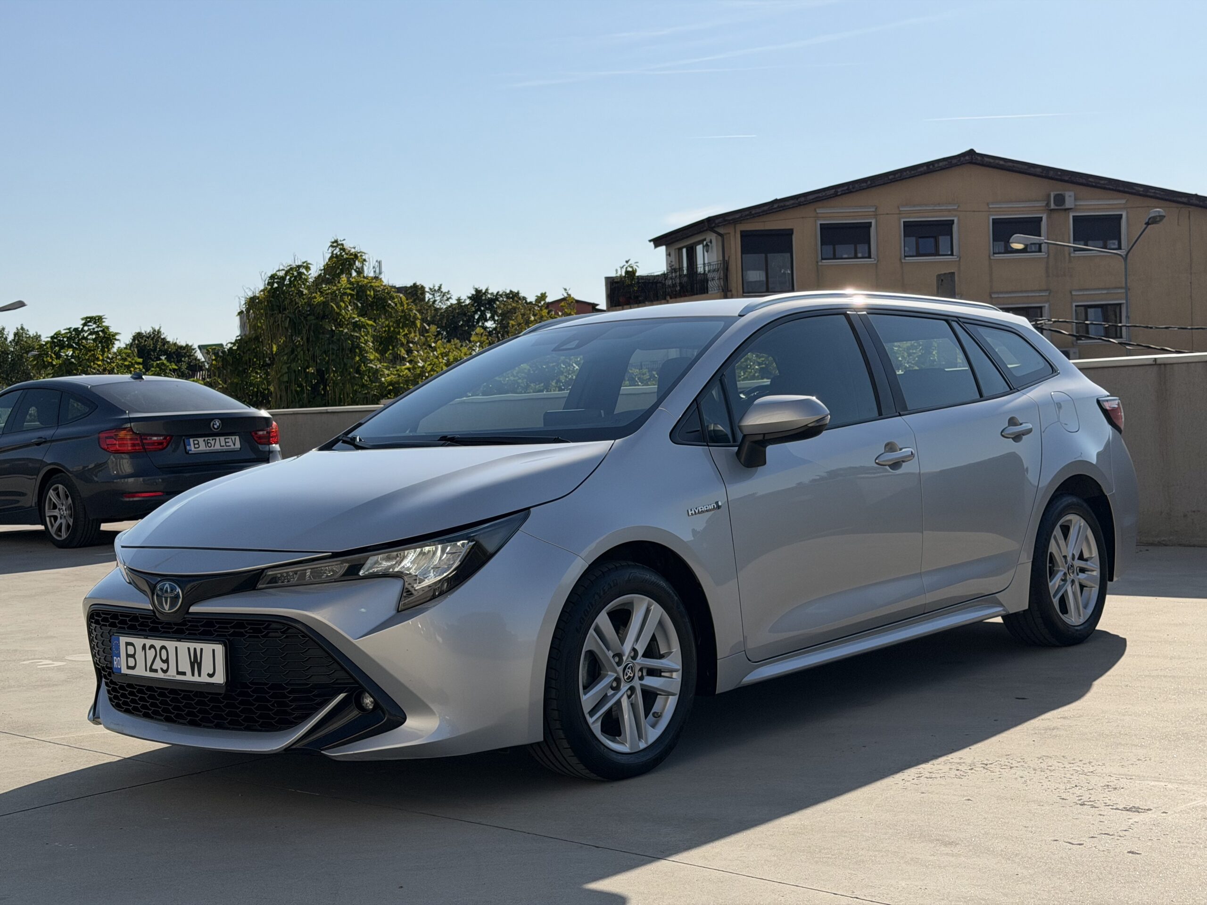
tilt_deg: -1.0
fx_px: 1674
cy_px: 452
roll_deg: +2.6
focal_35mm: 48
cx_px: 604
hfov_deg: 39.7
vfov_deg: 30.3
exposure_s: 1/8772
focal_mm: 6.76
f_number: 1.78
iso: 64
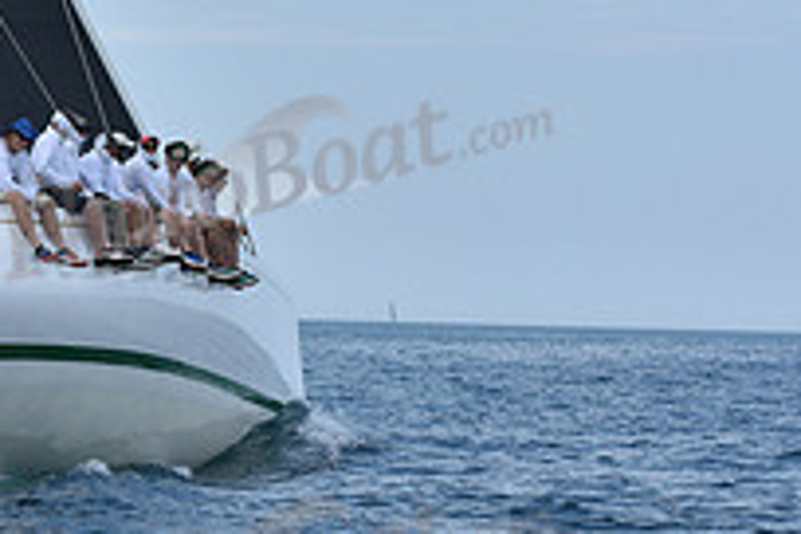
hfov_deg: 10.2
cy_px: 29
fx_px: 4427
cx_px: -200
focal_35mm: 199
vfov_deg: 6.9
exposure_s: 1/1250
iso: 250
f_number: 7.1
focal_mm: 70
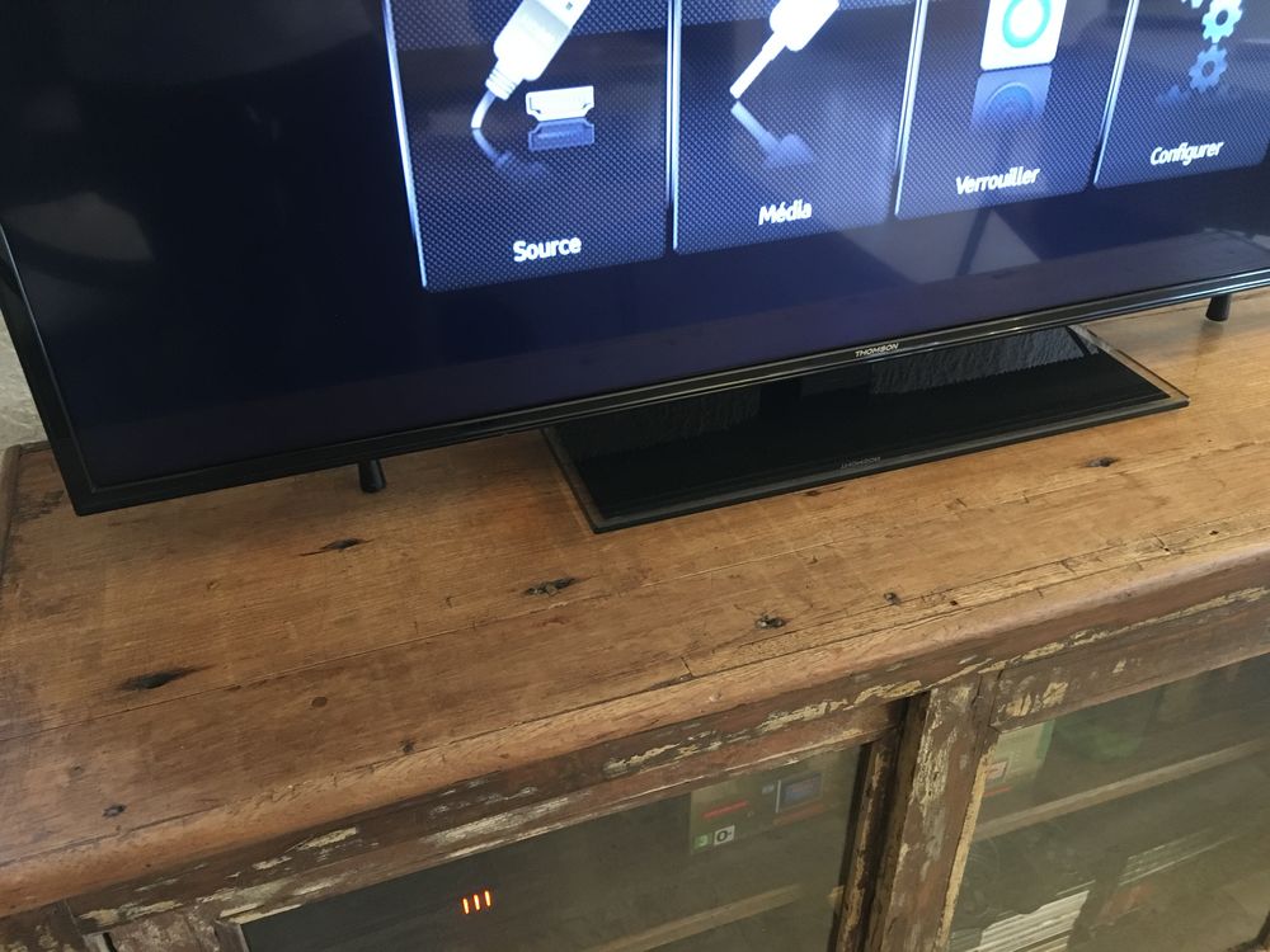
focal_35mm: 29
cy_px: 476
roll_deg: -0.3
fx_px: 1064
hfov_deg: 61.7
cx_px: 635
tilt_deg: -35.5
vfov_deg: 48.2
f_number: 2.2
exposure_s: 1/17
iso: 500
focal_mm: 4.15
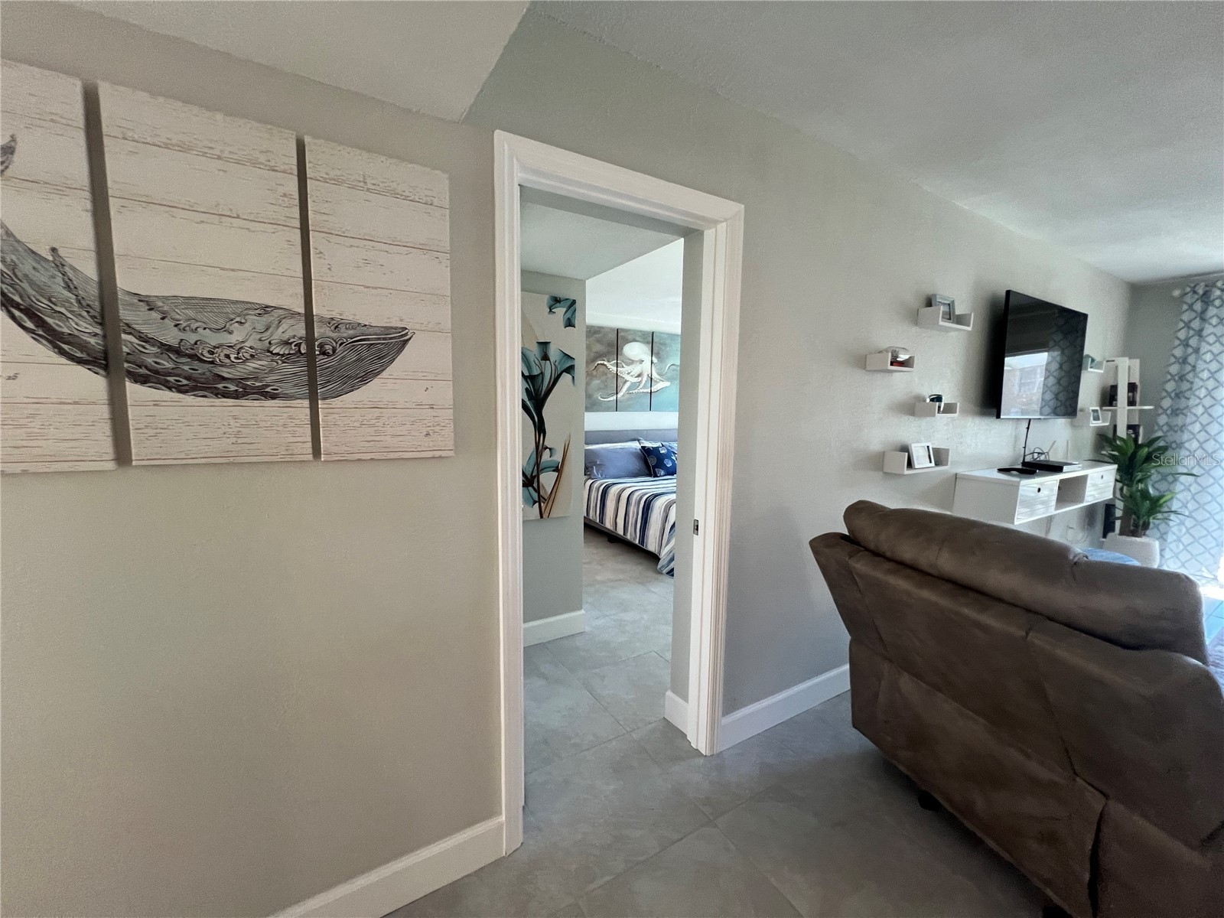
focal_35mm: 13
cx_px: 612
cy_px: 459
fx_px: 460
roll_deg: +1.1
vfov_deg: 89.9
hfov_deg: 106.2
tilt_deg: -6.2
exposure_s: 1/120
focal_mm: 1.57
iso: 200
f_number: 1.8
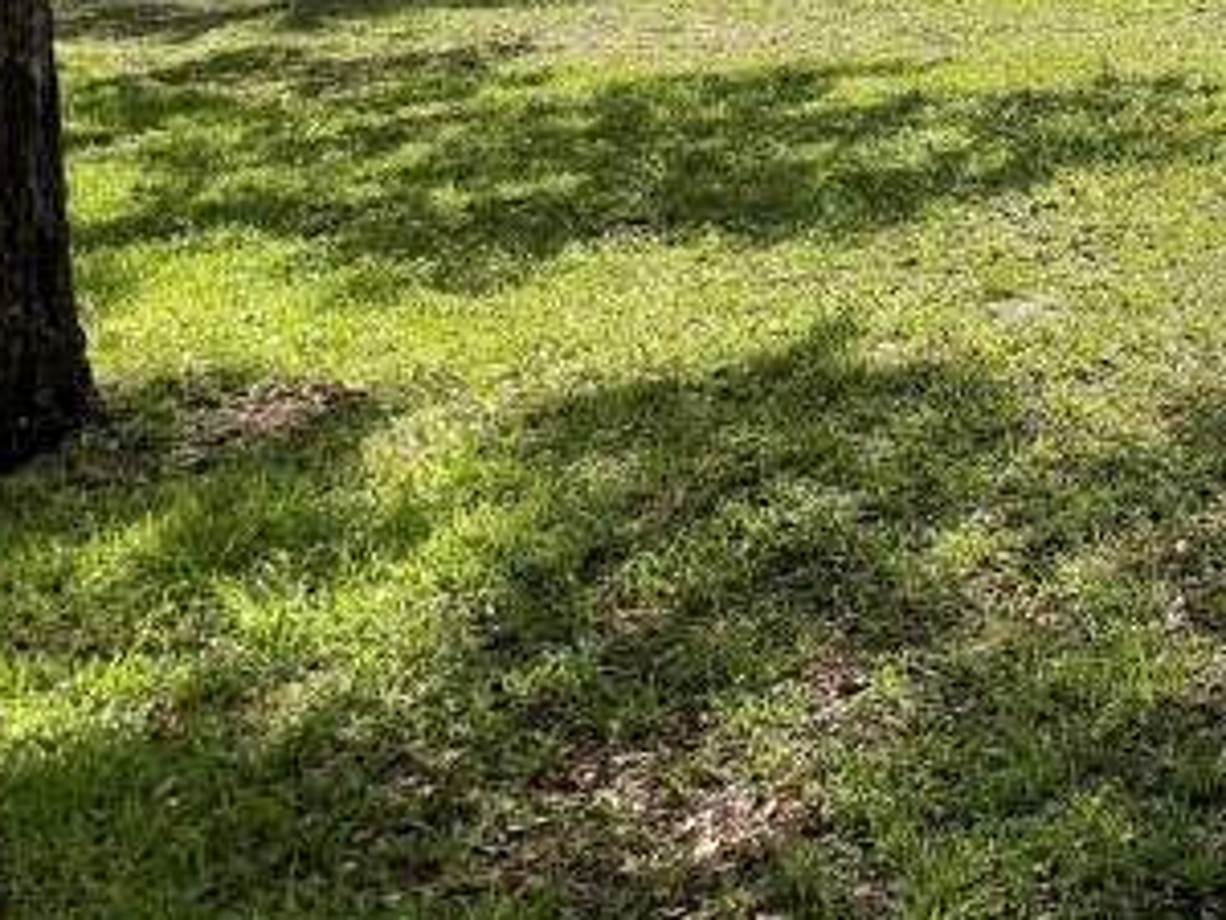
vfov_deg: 20.8
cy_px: -286
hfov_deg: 26.0
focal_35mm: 64
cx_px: 1577
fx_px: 2267
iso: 100
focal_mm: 6.76
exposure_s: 1/5319
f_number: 1.78
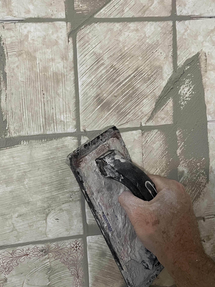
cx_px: 59
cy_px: 173
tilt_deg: -10.7
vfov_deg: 41.9
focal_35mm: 45
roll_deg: +4.8
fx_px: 373
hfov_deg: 31.7
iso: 250
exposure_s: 1/60
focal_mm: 5.1
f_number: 1.6
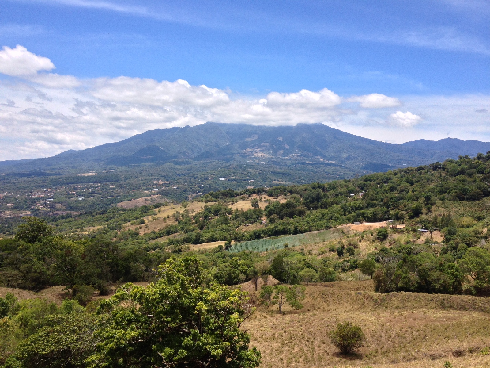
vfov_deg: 40.7
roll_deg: -1.4
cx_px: 245
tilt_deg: -3.4
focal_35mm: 35
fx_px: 495
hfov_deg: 52.6
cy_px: 184
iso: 50
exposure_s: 1/1623
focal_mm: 4.28
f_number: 2.4
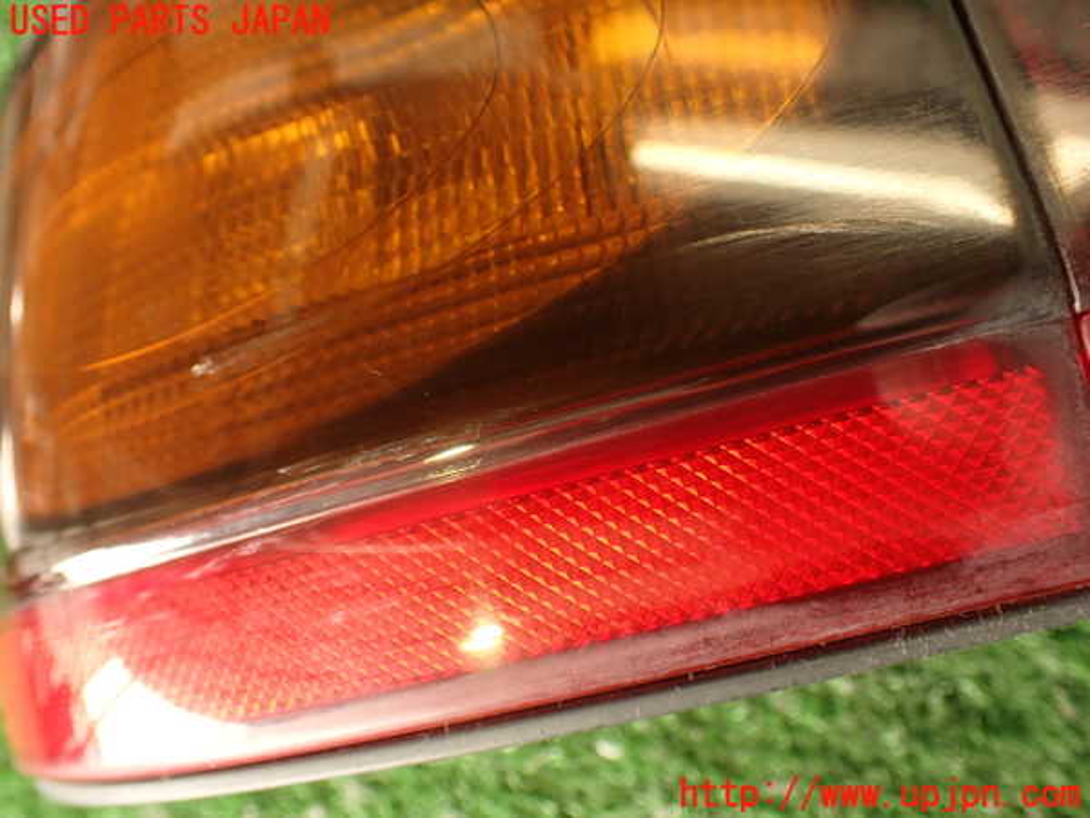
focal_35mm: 32
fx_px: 1008
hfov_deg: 56.8
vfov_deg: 44.2
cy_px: 409
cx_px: 545
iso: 160
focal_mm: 5.79
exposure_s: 1/60
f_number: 2.4
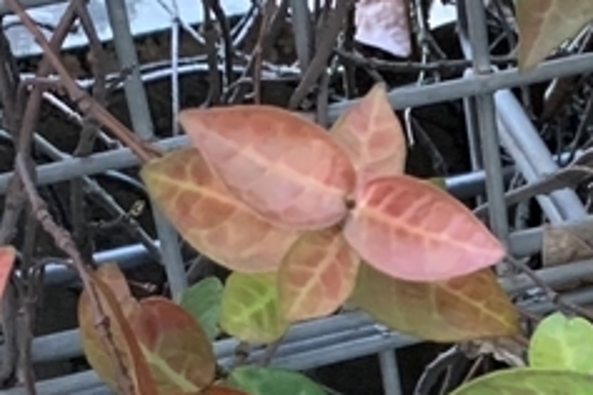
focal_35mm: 137
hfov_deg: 14.5
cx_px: 701
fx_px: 2257
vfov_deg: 9.3
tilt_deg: -45.4
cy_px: 802
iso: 400
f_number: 1.8
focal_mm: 4.25
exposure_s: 1/56
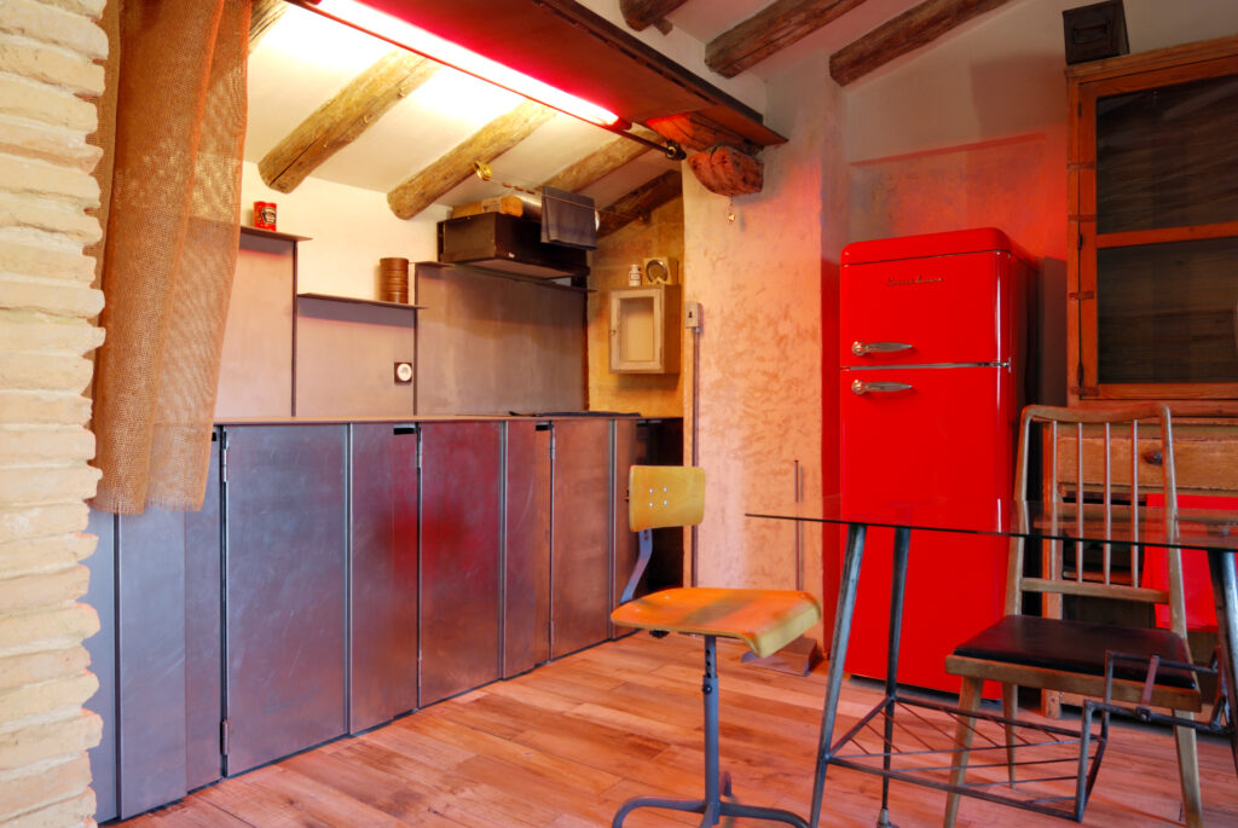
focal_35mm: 24
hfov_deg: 73.7
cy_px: 414
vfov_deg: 53.2
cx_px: 619
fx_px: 826
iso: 100
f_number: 8
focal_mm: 16
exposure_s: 1.3
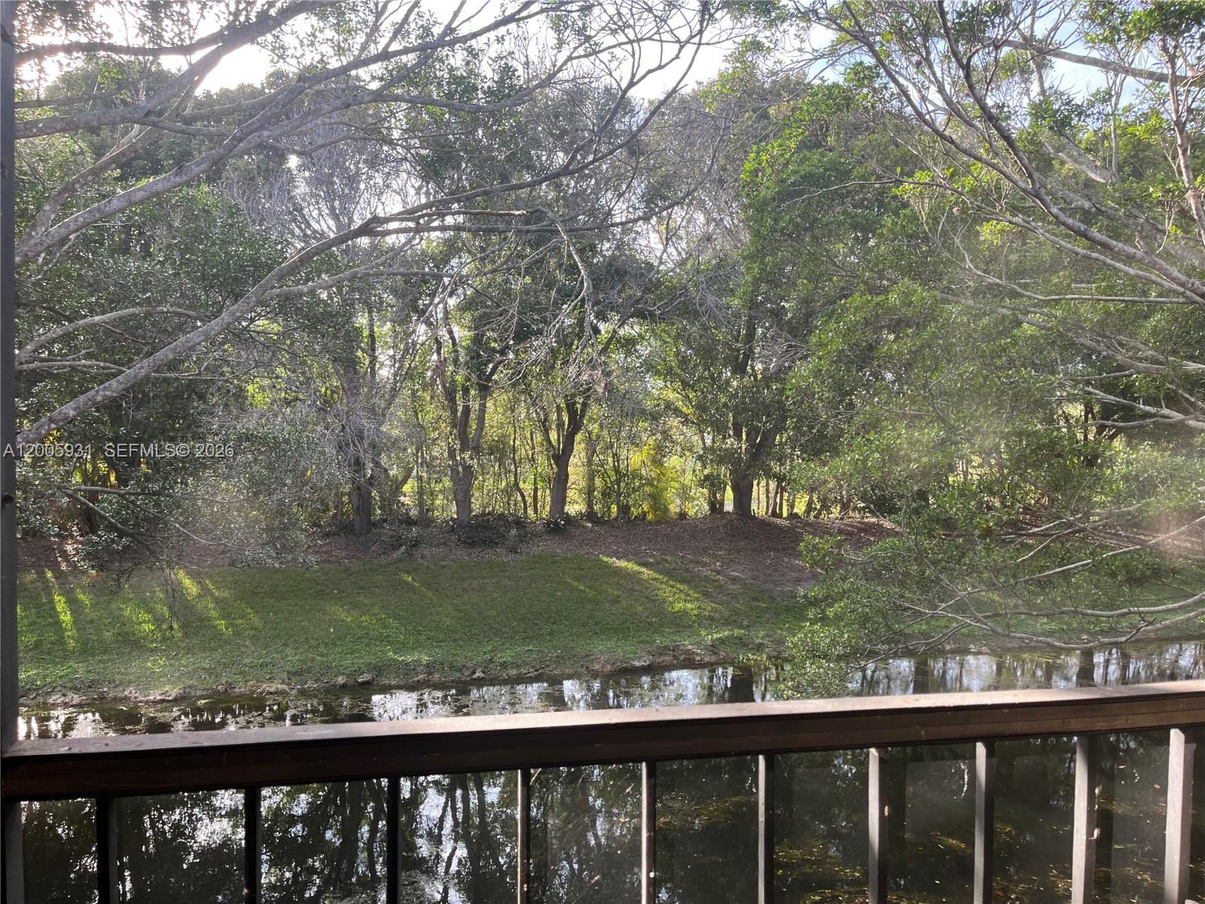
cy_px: 452
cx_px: 602
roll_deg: -1.1
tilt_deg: -1.8
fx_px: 905
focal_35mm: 26
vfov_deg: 53.1
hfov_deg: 67.3
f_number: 1.6
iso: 50
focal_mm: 5.1
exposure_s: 1/155
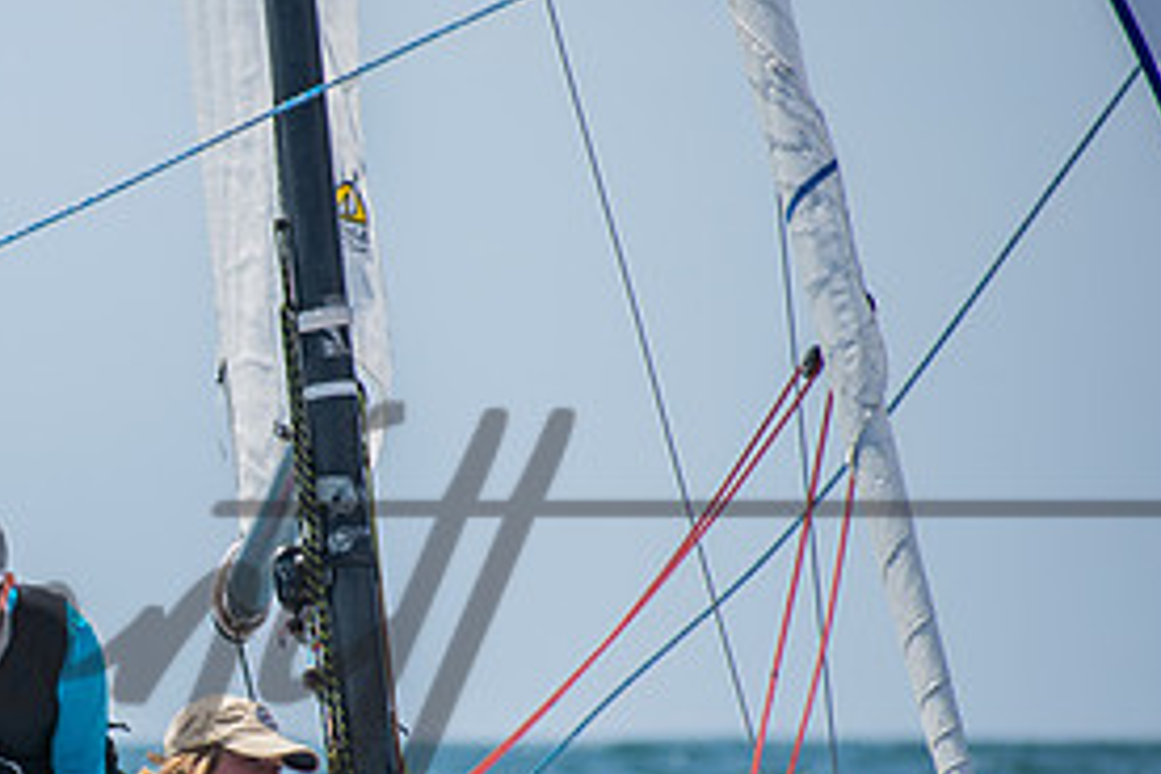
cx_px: -29
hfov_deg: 3.0
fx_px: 21832
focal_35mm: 677
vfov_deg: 2.0
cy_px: 608
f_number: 6.3
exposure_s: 1/1000
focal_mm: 210
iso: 200
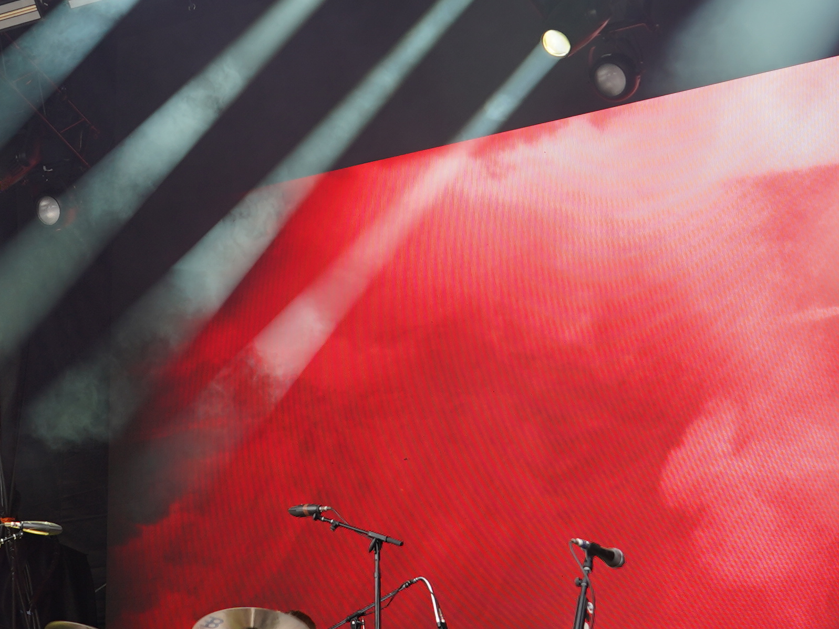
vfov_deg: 13.1
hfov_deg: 17.4
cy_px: 85
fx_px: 2715
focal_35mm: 112
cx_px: 112
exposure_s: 1/80
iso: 100
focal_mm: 31
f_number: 5.6
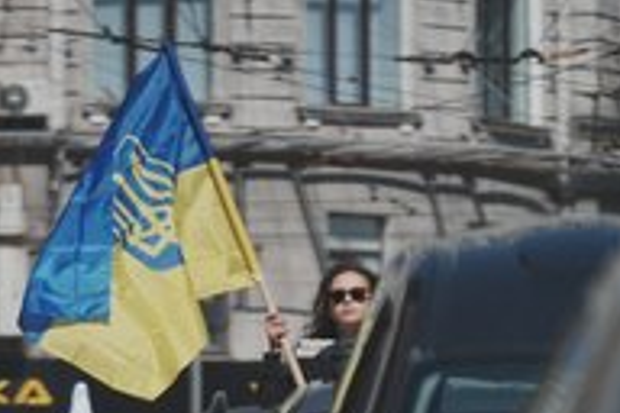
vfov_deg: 3.9
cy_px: 298
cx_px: 152
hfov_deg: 5.9
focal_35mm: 350
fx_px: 6027
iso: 100
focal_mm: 168
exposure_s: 1/2500
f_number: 5.6
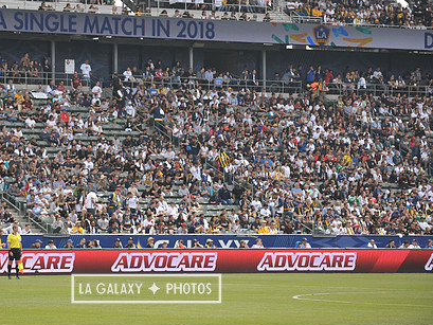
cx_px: 146
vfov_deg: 8.1
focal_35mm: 184
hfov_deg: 10.7
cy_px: 129
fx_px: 2302
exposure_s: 1/2500
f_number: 3.5
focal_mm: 135
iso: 320
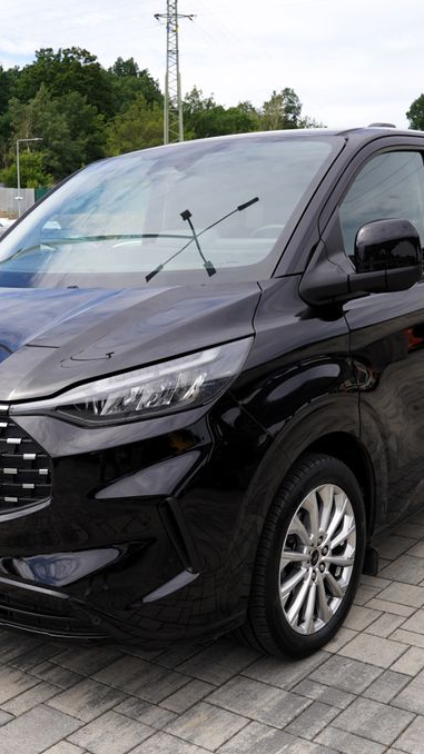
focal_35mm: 38
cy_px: 377
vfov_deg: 52.8
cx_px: 195
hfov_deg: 31.2
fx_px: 760
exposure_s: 1/200
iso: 100
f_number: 8
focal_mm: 24
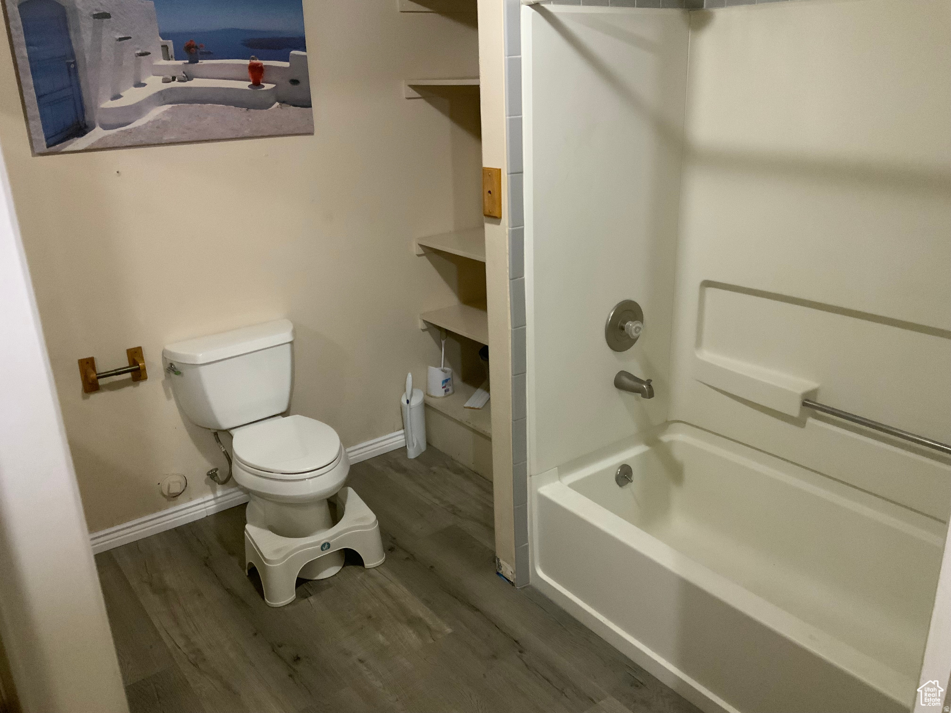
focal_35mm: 29
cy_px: 356
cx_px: 476
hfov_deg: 61.7
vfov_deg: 48.2
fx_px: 797
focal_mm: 3
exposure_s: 1/30
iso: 250
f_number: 1.8
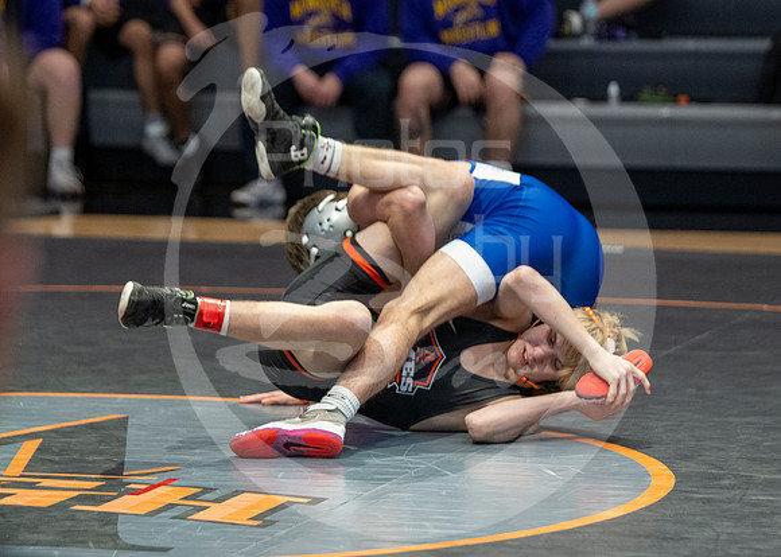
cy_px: 446
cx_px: 385
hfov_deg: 9.6
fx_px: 4655
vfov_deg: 6.8
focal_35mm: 210
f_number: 2.8
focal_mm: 120
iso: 3200
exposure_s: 1/1000
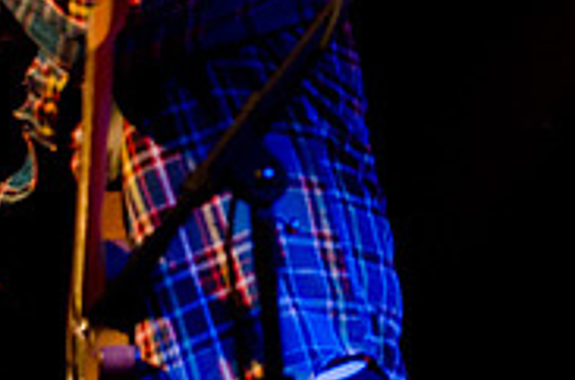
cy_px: 91
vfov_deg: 8.2
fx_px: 2654
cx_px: 694
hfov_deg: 12.1
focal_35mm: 167
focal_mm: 35
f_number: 2.8
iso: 2000
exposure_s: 1/50
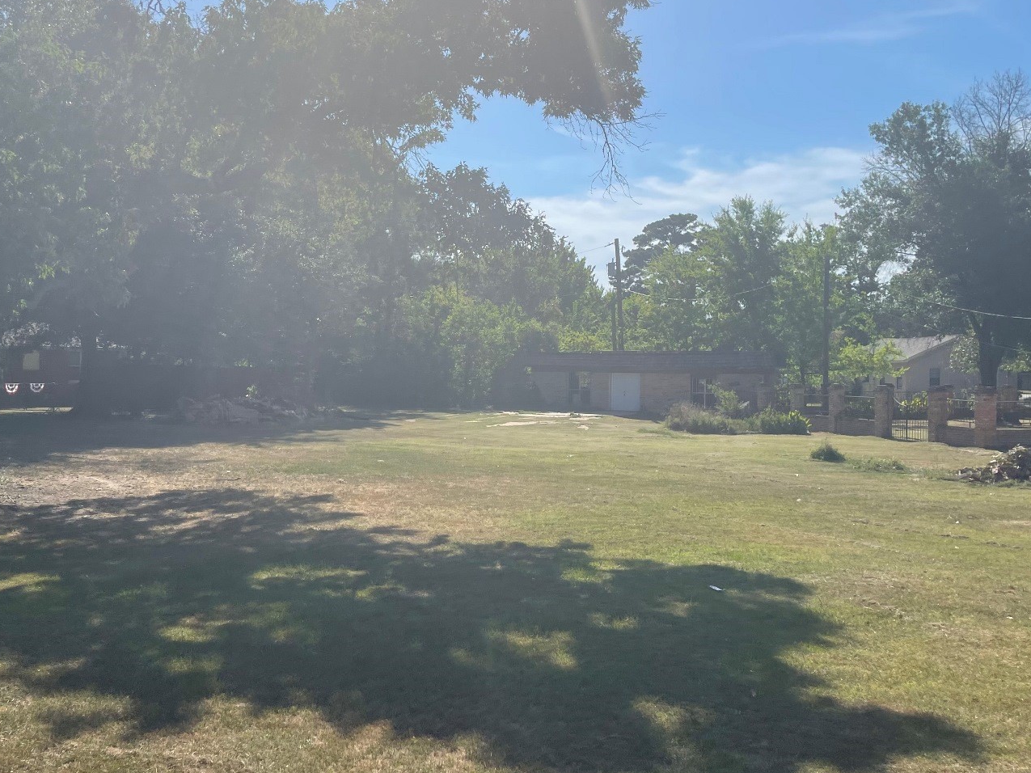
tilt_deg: -0.6
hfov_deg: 50.1
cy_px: 358
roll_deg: +0.0
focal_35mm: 37
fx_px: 1102
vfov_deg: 38.6
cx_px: 488
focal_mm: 5.1
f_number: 1.6
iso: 32
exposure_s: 1/6579
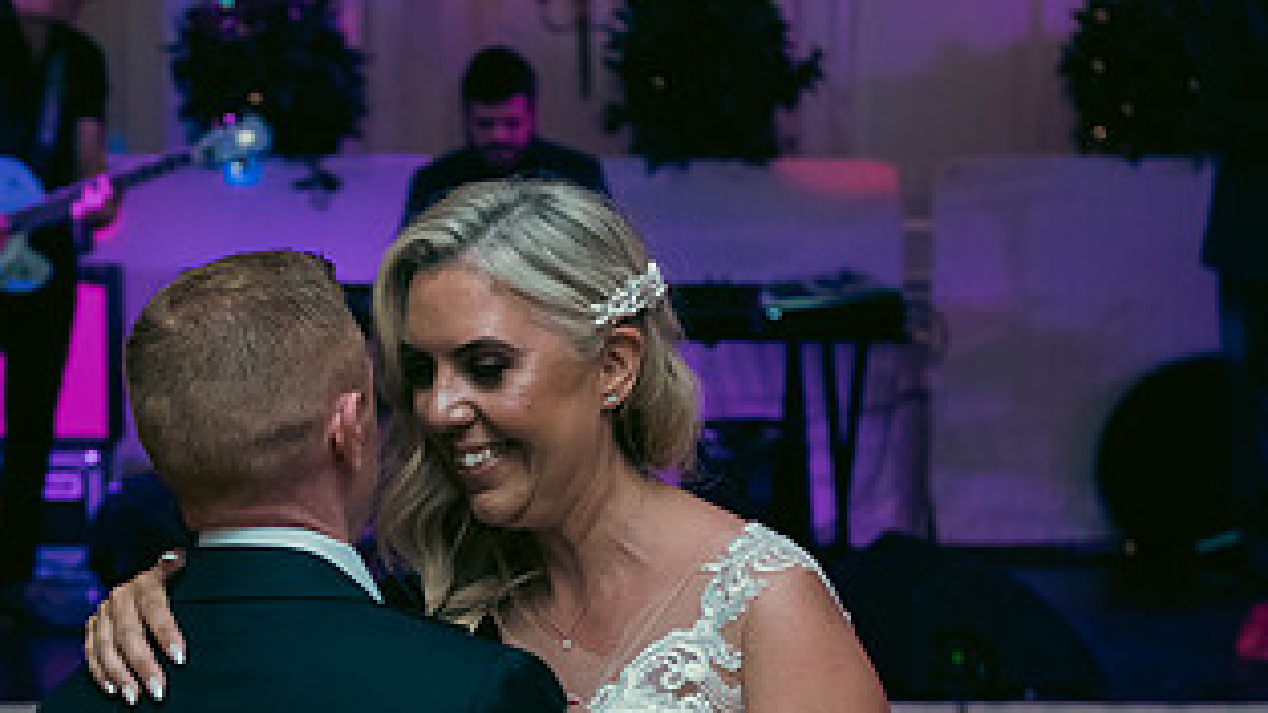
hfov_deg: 21.9
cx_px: 377
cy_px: 545
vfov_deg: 12.4
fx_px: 3261
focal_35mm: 97
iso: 1250
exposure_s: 1/160
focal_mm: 50
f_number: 3.5
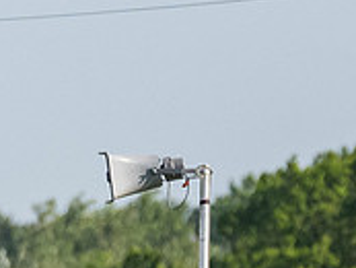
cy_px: 555
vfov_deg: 0.8
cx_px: 602
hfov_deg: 1.0
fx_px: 19471
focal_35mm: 1892
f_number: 4
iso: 500
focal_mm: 200
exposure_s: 1/6400
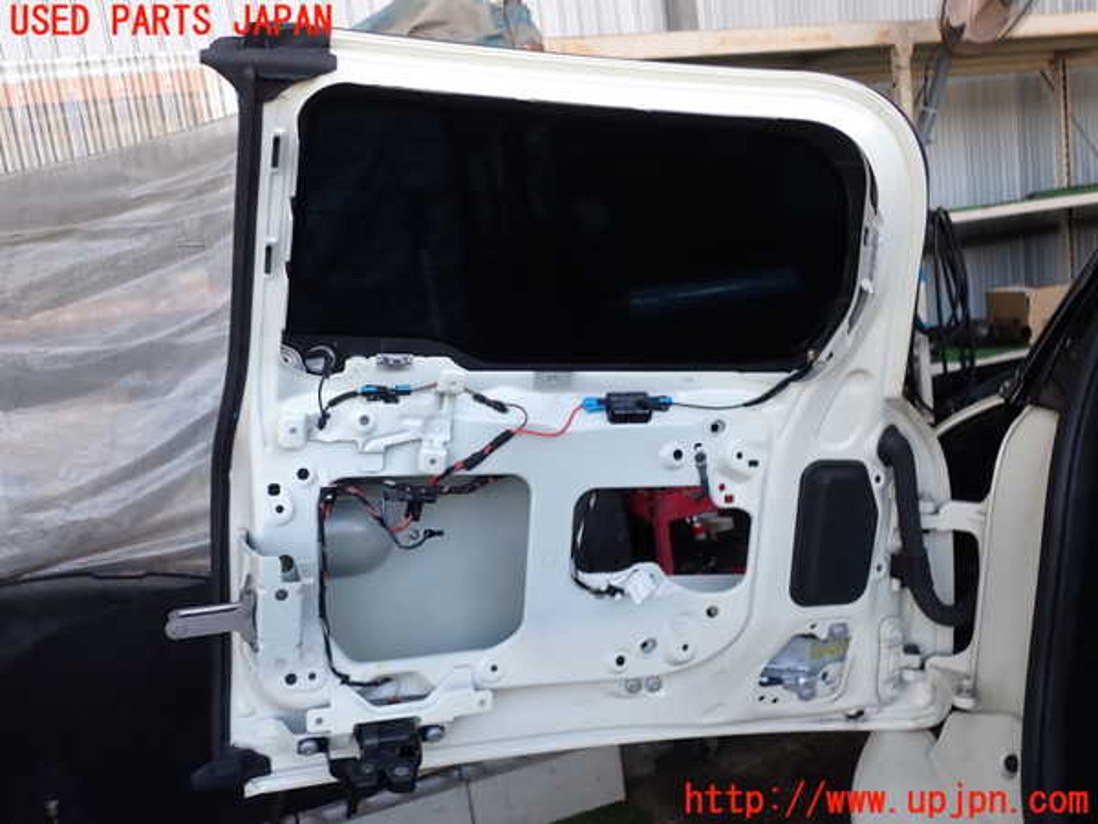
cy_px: 412
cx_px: 549
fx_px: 952
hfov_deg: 60.0
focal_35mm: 30
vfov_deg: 46.8
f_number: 3.2
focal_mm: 5.4
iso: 100
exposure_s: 1/80
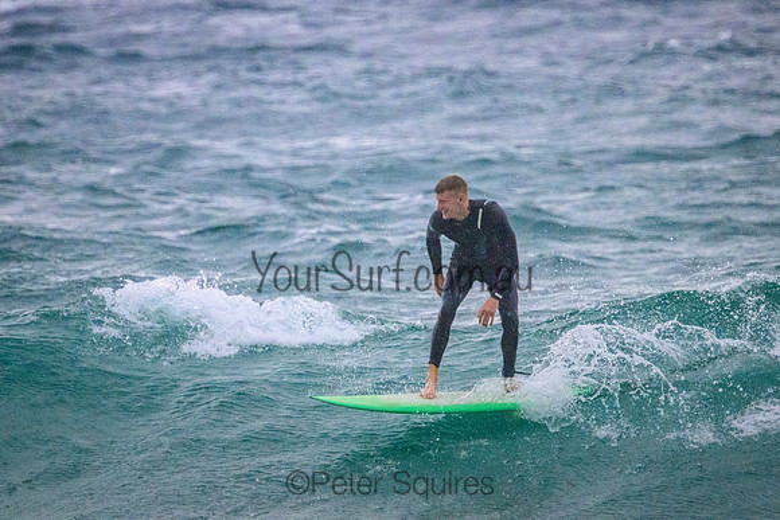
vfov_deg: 1.4
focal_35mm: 976
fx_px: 21142
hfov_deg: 2.1
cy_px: 203
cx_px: 390
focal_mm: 800
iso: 8000
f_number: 11
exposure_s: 1/1250
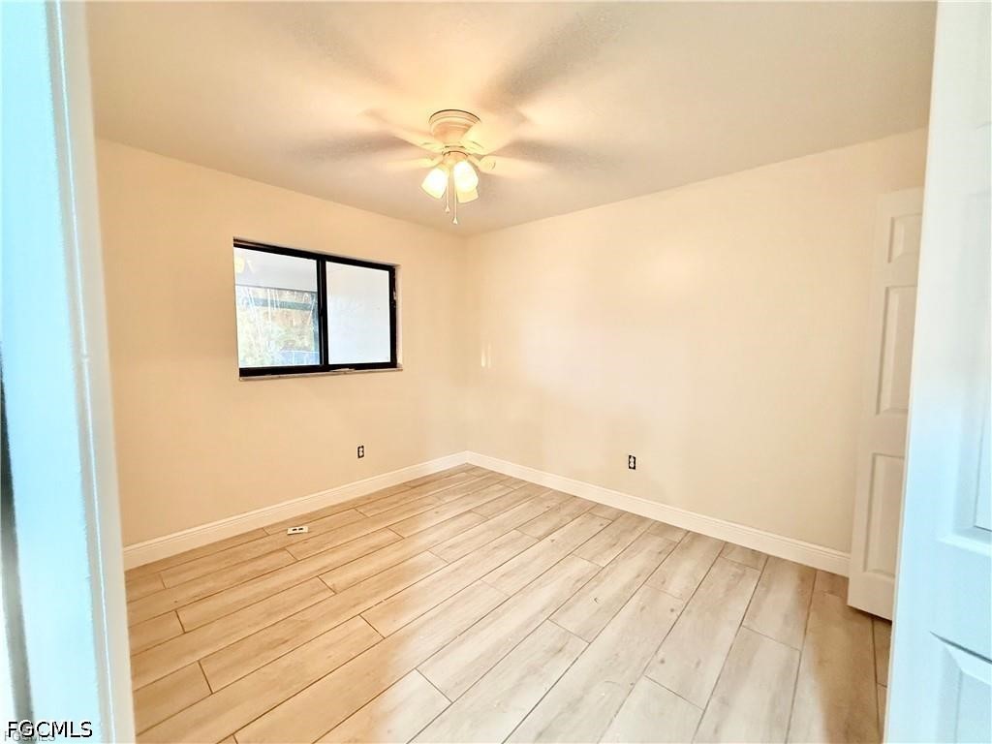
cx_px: 496
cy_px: 372
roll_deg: -0.4
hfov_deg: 102.1
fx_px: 401
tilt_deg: -3.5
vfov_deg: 85.7
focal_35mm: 14
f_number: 2.2
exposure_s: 1/60
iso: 640
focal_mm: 2.22
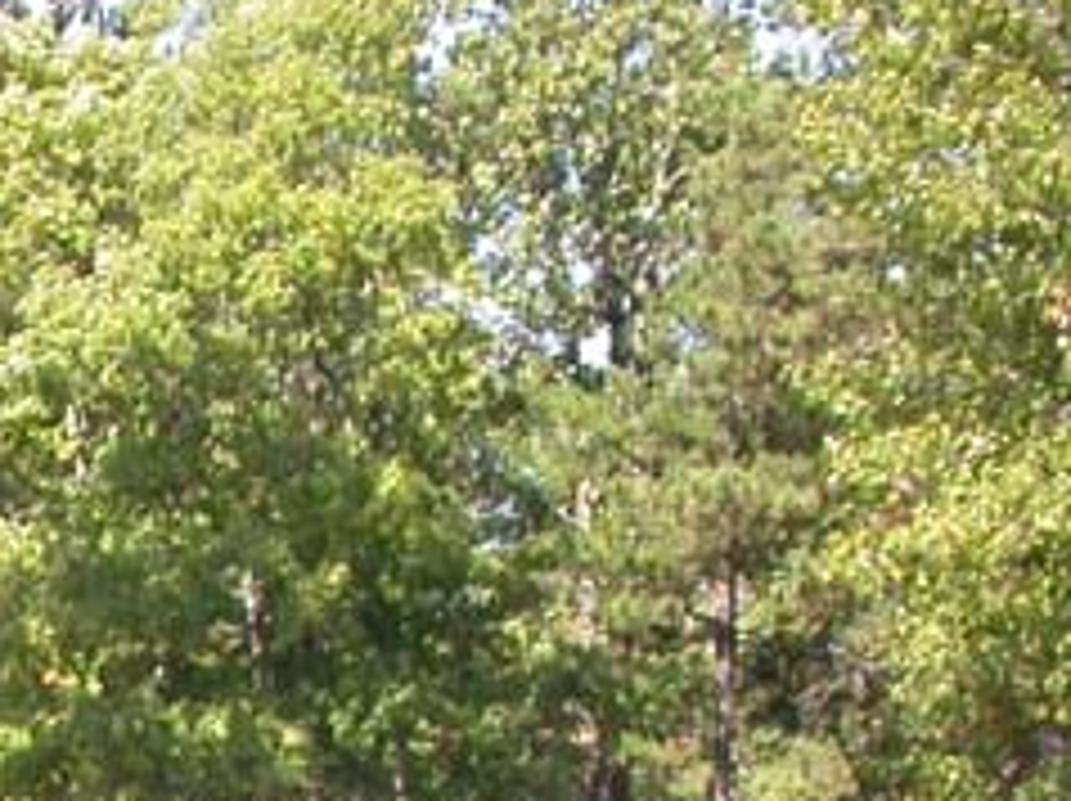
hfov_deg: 14.4
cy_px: 1282
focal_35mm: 128
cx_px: -540
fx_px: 3956
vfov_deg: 11.0
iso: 100
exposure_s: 1/158
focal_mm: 7.85
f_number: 5.3
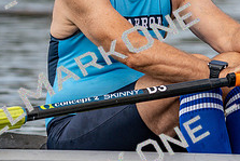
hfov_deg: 4.0
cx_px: 168
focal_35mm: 521
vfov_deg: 2.6
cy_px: -1
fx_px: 3475
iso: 400
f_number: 5.6
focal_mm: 200
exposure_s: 1/1600
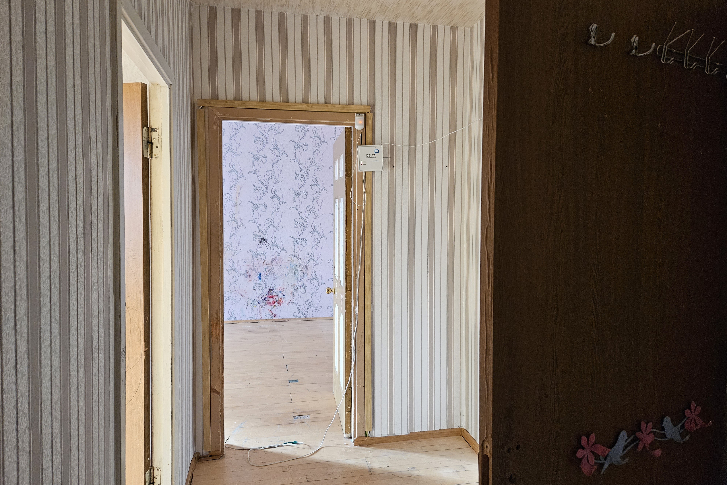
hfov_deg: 73.7
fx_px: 485
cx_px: 363
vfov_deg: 53.1
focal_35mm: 24
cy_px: 240
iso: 640
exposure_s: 1/100
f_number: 1.8
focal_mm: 5.4
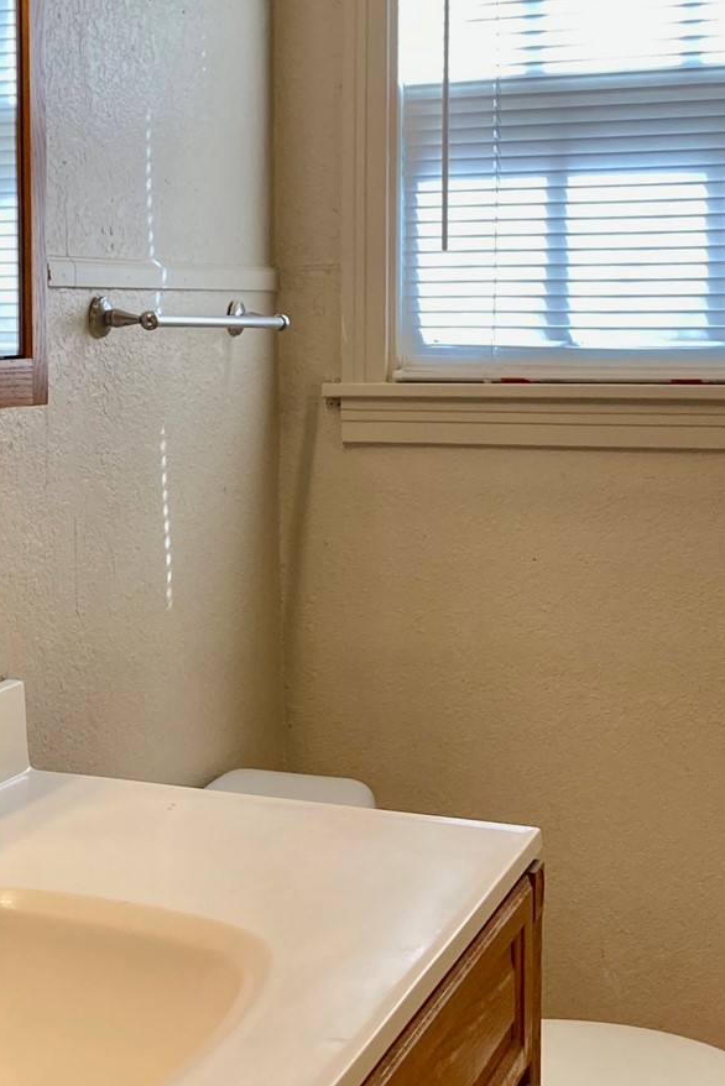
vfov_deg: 31.8
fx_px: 1901
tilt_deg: -1.2
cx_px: 105
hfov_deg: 21.2
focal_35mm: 63
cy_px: 413
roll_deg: +0.7
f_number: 1.8
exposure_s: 1/120
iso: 100
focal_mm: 4.25
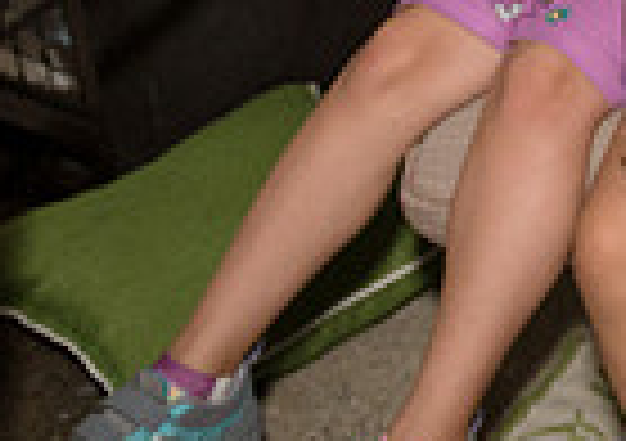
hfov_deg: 13.5
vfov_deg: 10.6
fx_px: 2248
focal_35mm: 127
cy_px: -338
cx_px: 1254
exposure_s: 1/320
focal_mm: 24
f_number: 4
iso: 2000
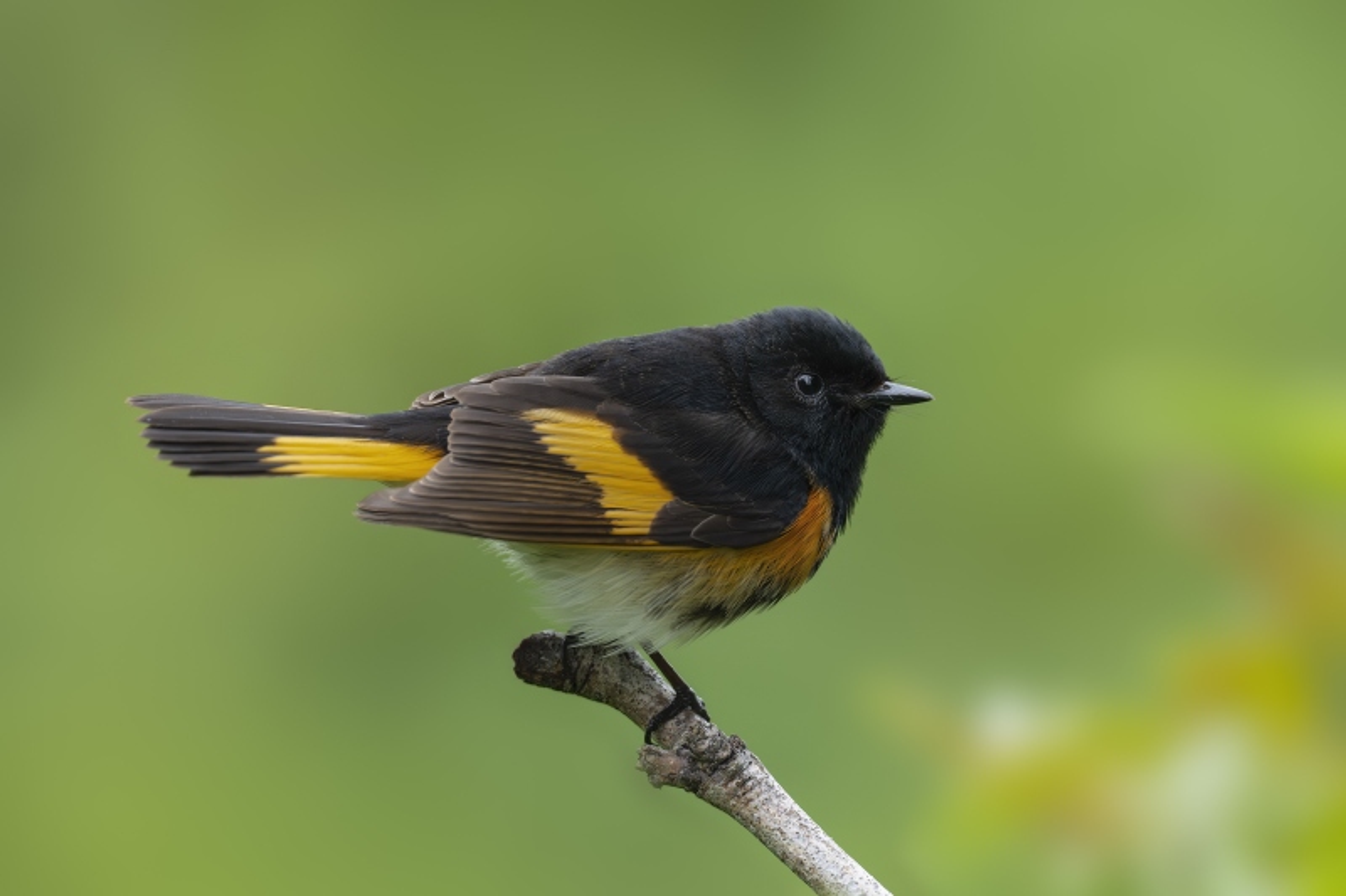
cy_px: 448
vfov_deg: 2.2
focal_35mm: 630
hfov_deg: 3.3
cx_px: 673
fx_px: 23549
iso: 2500
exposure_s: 1/1600
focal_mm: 420
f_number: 4
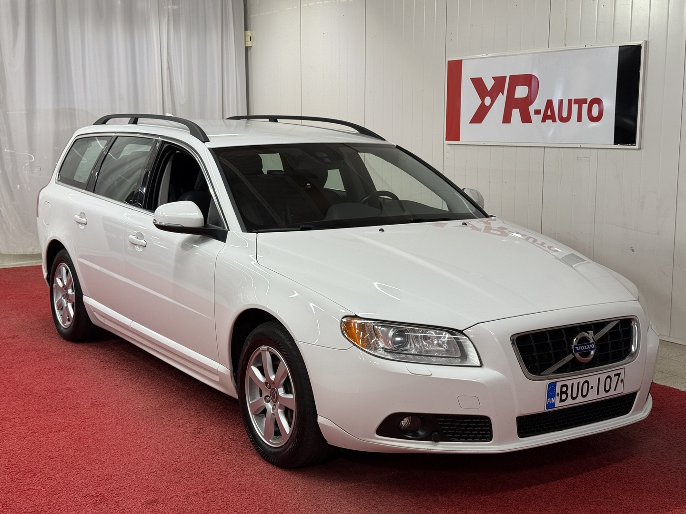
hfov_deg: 39.7
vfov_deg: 30.3
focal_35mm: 48
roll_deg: -0.1
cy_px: 257
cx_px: 343
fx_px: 951
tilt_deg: -6.7
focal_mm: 6.76
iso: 64
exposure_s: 1/121
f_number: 1.78
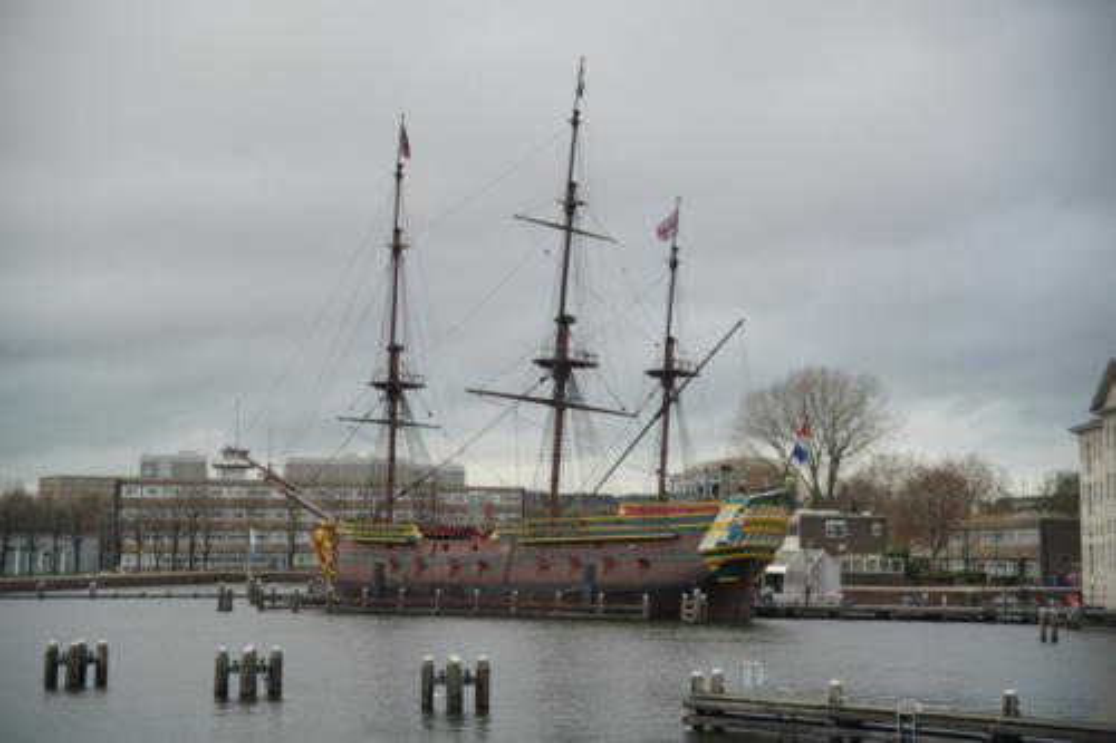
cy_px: 372
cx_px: 558
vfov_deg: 22.6
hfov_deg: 33.4
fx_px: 1859
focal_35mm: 60
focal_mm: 60
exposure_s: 1/100
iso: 100
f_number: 3.5
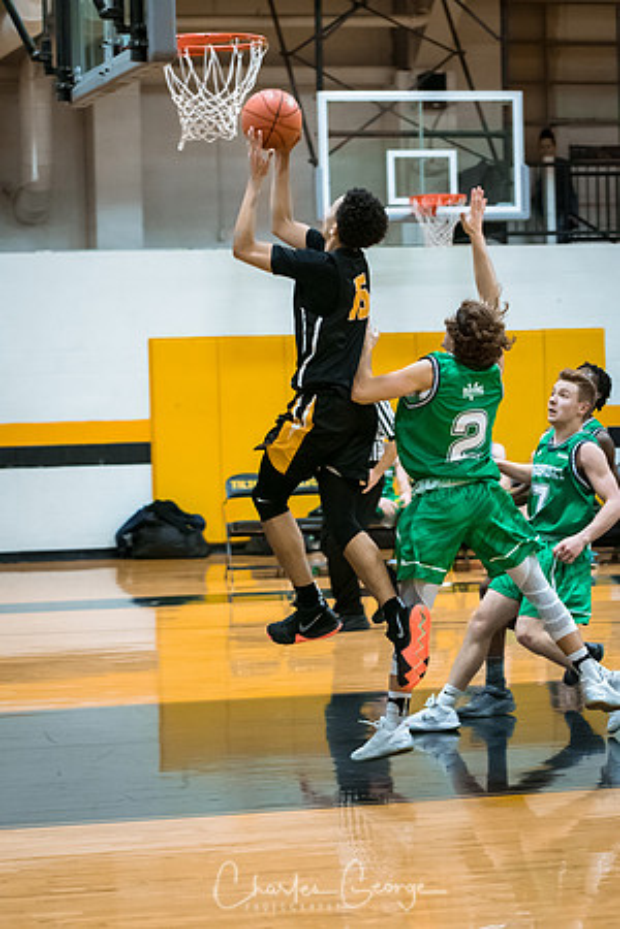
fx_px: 2906
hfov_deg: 12.2
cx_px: 310
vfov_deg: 18.2
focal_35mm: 112
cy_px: 464
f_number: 2.8
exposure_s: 1/400
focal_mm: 75
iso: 3200
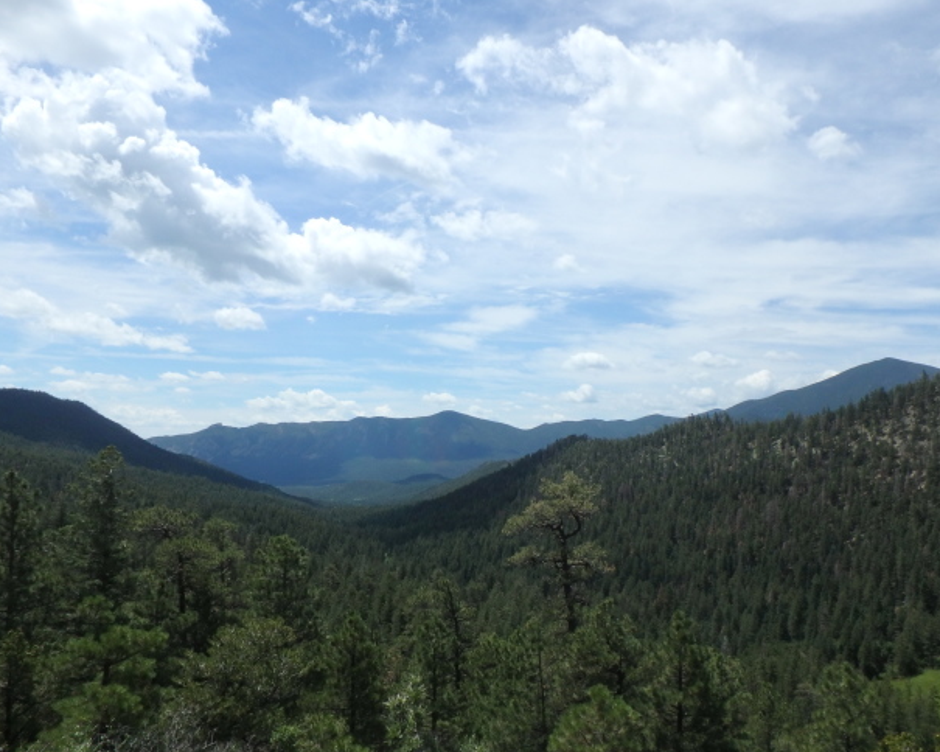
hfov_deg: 57.2
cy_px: 415
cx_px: 493
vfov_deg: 47.0
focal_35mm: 31
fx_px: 862
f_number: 6.5
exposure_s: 1/640
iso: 125
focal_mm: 4.2
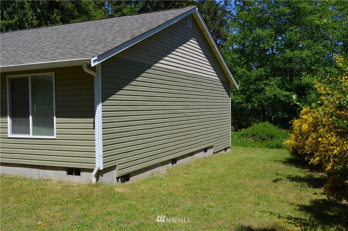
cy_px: 116
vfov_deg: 36.7
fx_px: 347
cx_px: 174
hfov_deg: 53.2
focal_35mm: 36
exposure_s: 1/250
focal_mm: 24
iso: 110
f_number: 8
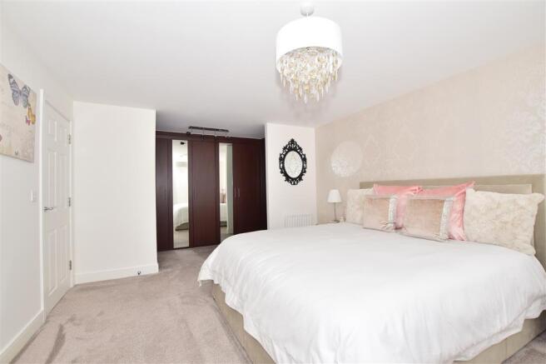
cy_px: 182
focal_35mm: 15
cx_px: 273
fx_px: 227
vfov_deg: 77.3
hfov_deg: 100.4
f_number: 8
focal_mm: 10
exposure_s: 1/60
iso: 500
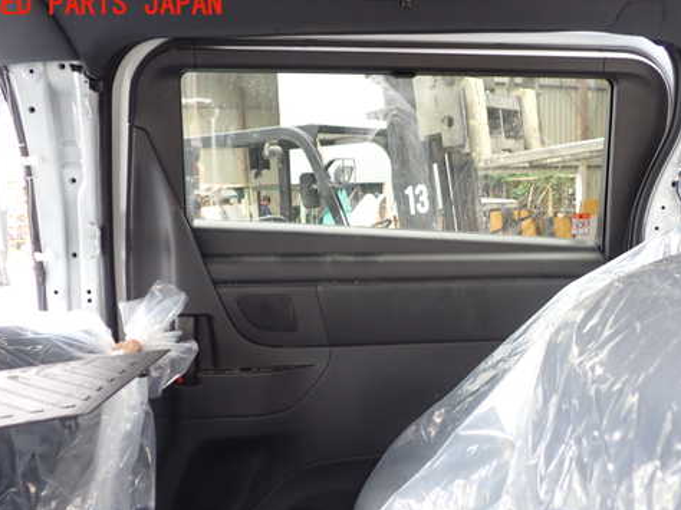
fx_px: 747
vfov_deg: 37.5
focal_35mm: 38
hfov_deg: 48.8
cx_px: 392
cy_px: 310
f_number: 2.3
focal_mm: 5.4
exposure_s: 1/60
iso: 160
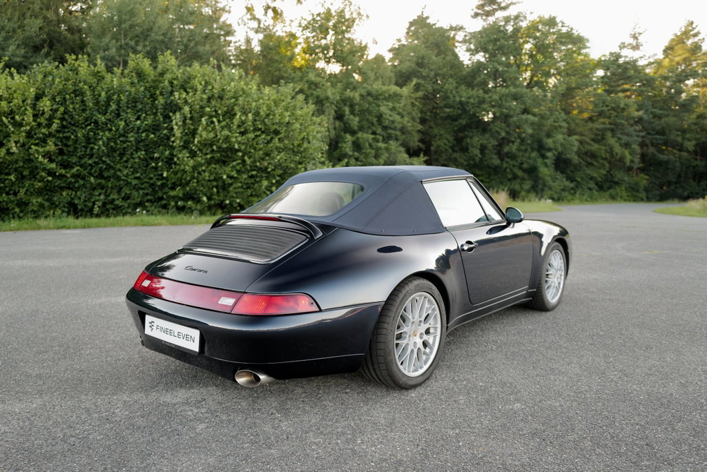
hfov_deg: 65.4
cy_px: 236
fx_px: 550
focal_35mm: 28
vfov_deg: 46.5
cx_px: 354
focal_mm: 28
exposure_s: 1/50
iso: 100
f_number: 2.2
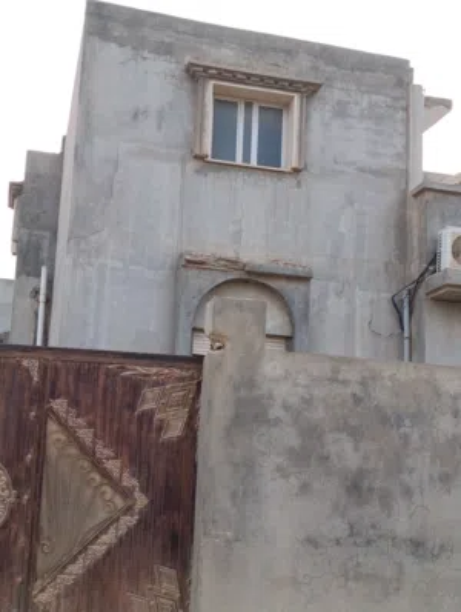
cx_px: 230
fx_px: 814
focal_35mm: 46
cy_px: 306
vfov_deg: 41.2
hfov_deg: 31.6
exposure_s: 1/100
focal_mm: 6.11
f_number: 1.65
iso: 115
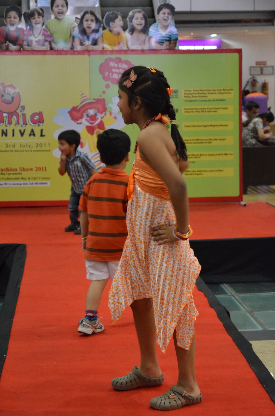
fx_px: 1070
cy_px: 208
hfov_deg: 14.6
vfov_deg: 22.0
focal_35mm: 93
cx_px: 138
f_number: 5.3
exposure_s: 1/60
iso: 3200
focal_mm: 62
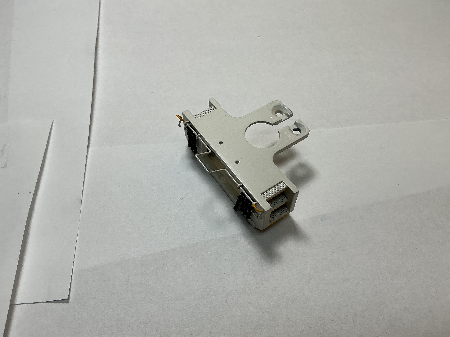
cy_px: 168
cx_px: 225
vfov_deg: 48.2
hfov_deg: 61.7
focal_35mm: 29
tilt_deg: -56.3
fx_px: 377
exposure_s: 1/342
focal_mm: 3
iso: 25
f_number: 1.8
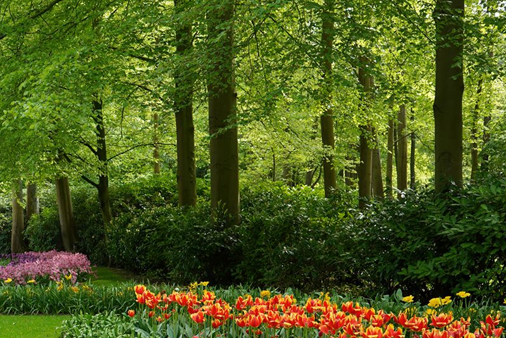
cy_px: 310
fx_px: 844
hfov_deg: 30.9
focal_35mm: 60
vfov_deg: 22.1
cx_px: -4
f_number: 4
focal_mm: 24
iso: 100
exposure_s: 1/100
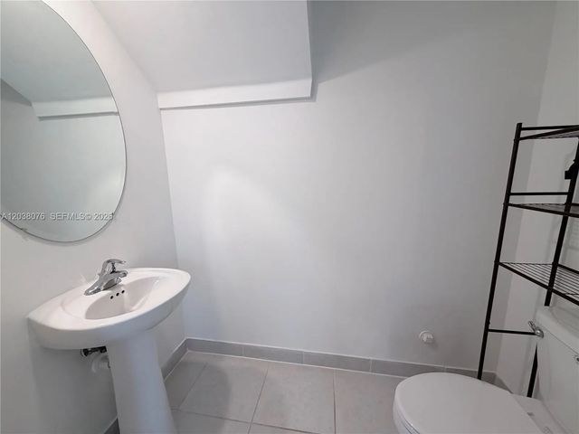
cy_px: 217
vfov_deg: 85.7
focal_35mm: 14
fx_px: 234
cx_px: 290
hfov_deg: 102.1
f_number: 2.2
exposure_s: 1/120
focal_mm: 2.22
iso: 200
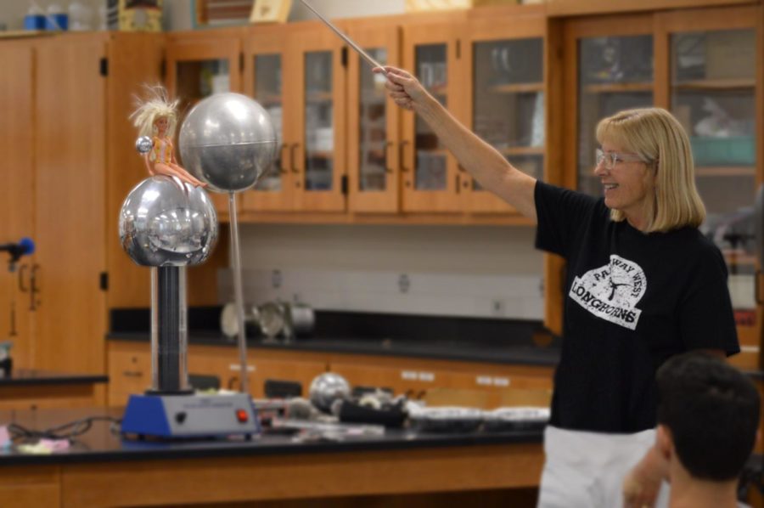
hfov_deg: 20.9
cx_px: 382
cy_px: 254
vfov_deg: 14.0
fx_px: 2067
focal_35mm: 98
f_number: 4
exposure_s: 1/60
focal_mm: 65
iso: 720
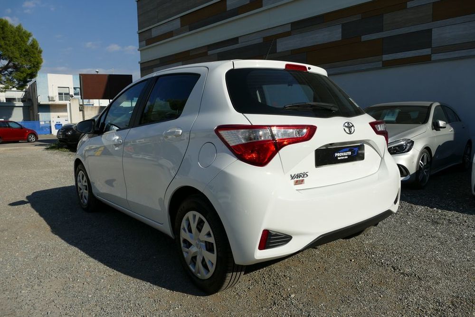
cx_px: 238
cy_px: 158
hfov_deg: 71.5
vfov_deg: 51.3
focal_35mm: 25
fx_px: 330
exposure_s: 1/1600
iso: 125
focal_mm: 9.12
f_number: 4.5
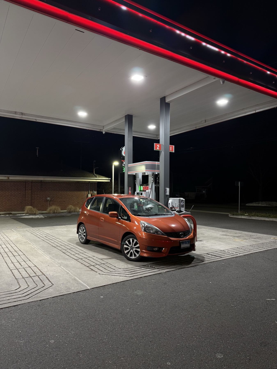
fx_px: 256
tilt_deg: +1.8
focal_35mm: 24
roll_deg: -0.3
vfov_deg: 71.6
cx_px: 138
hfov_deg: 56.8
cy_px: 184
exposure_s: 1/60
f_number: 1.78
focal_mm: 6.76
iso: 100
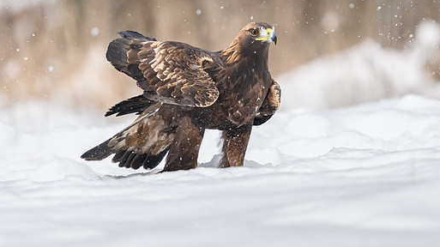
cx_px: 221
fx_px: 13621
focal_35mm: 1168
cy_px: 49
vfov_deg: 1.0
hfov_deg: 1.9
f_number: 2.8
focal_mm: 400
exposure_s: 1/2000
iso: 2000
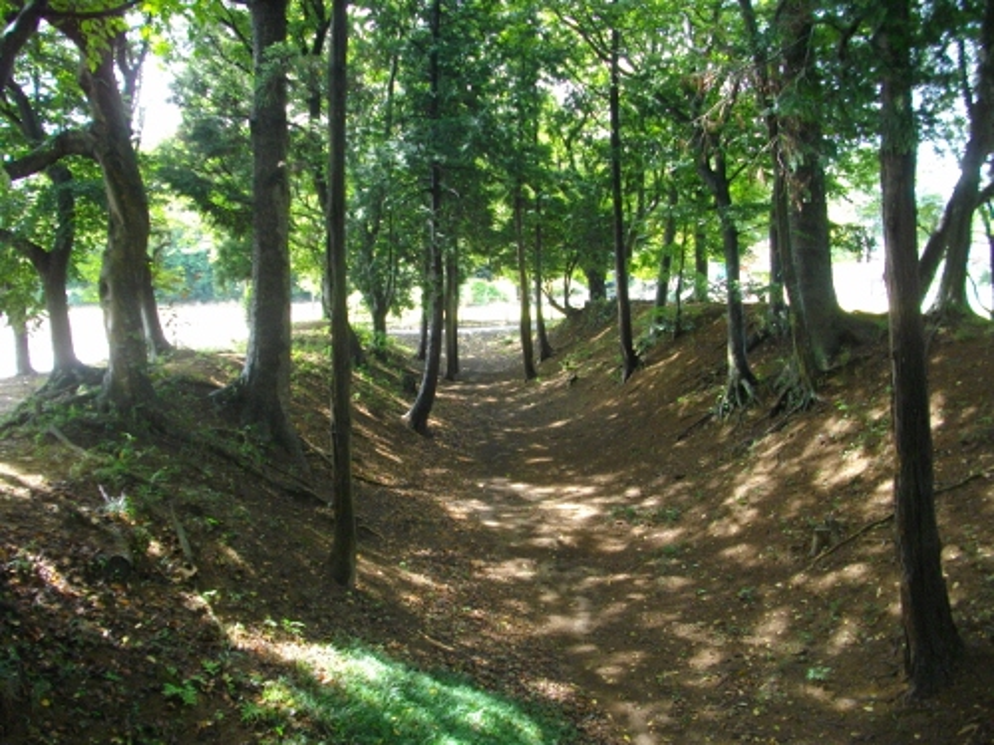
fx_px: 919
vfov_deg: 44.2
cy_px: 372
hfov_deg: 56.8
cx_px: 497
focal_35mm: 32
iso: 272
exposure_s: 1/100
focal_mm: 5.7
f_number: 2.9
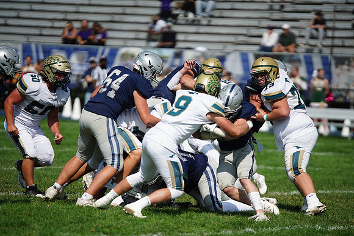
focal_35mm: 300
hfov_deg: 6.9
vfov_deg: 4.6
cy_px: 118
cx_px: 177
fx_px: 2951
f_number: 2.8
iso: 400
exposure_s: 1/8000
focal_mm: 300
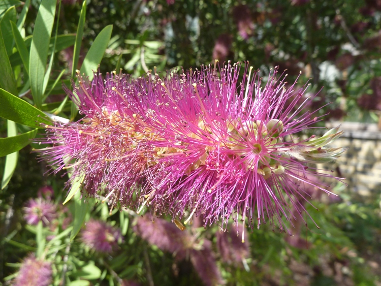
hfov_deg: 69.4
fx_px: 275
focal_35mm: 25
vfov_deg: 54.9
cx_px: 190
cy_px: 143
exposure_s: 1/160
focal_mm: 4.1
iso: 80
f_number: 4
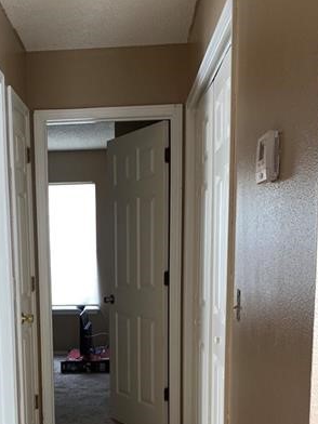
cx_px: 66
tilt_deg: -7.9
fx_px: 625
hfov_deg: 28.0
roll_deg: +1.0
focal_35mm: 51
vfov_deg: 35.9
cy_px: 354
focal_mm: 4.25
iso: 125
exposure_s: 1/60
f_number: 1.8
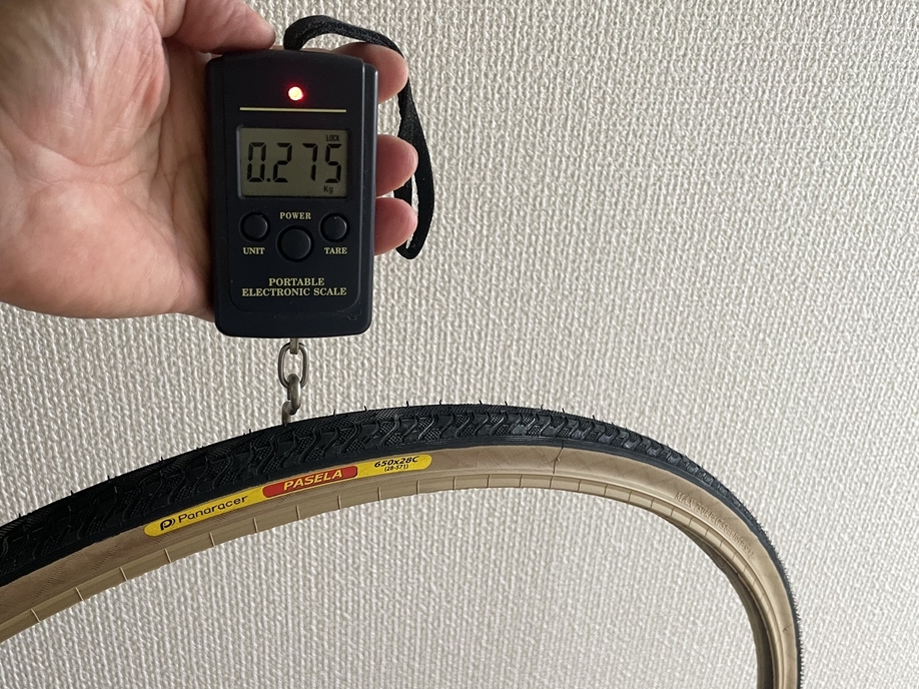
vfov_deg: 41.6
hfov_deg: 53.7
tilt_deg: -29.5
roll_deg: -1.7
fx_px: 902
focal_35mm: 34
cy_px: 404
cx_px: 381
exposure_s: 1/70
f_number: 1.6
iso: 125
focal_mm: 4.2
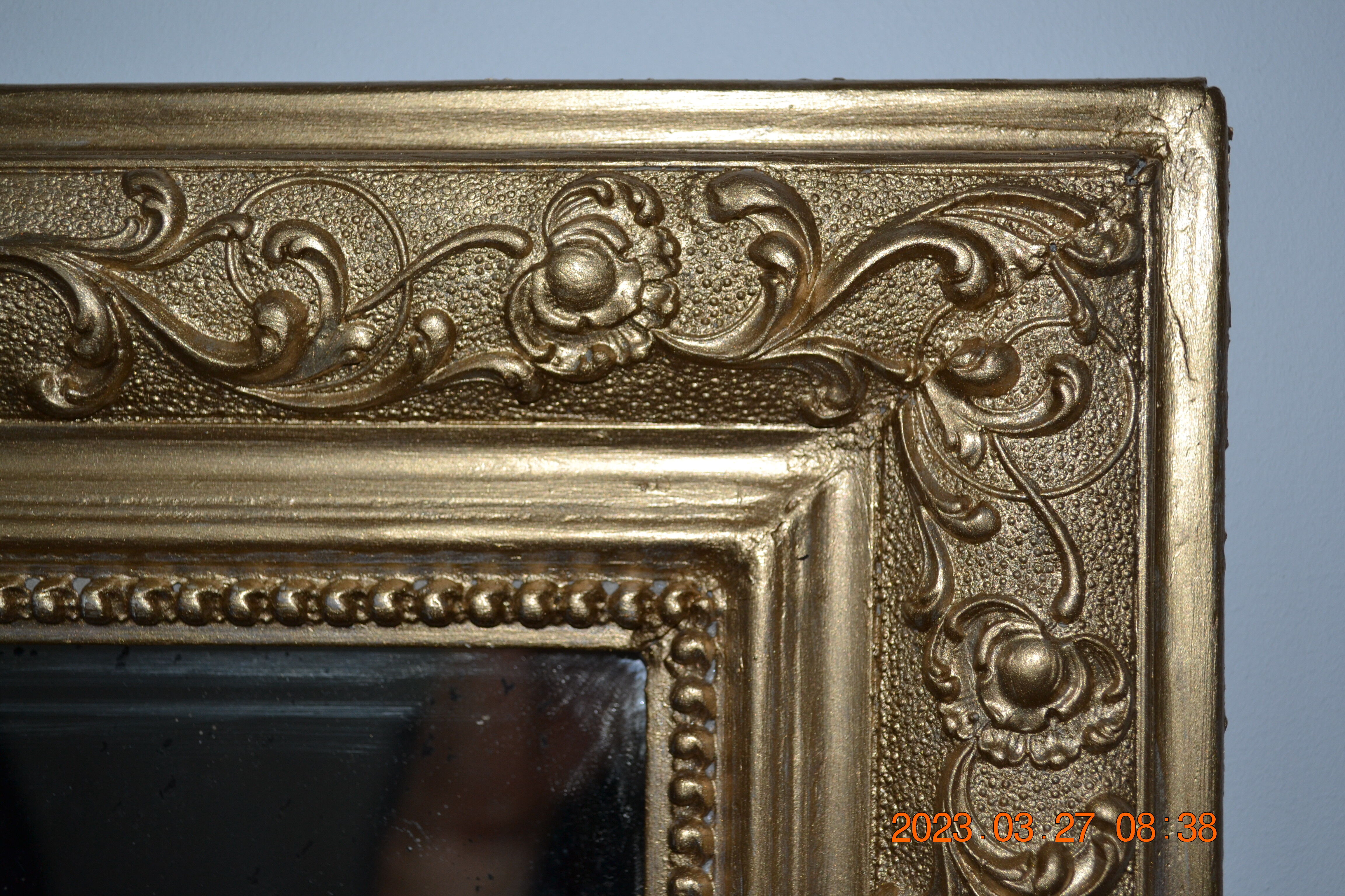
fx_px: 1793
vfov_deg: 28.1
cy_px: 448
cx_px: 672
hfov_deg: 41.1
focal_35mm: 48
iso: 250
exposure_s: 1/60
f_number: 4.8
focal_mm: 32
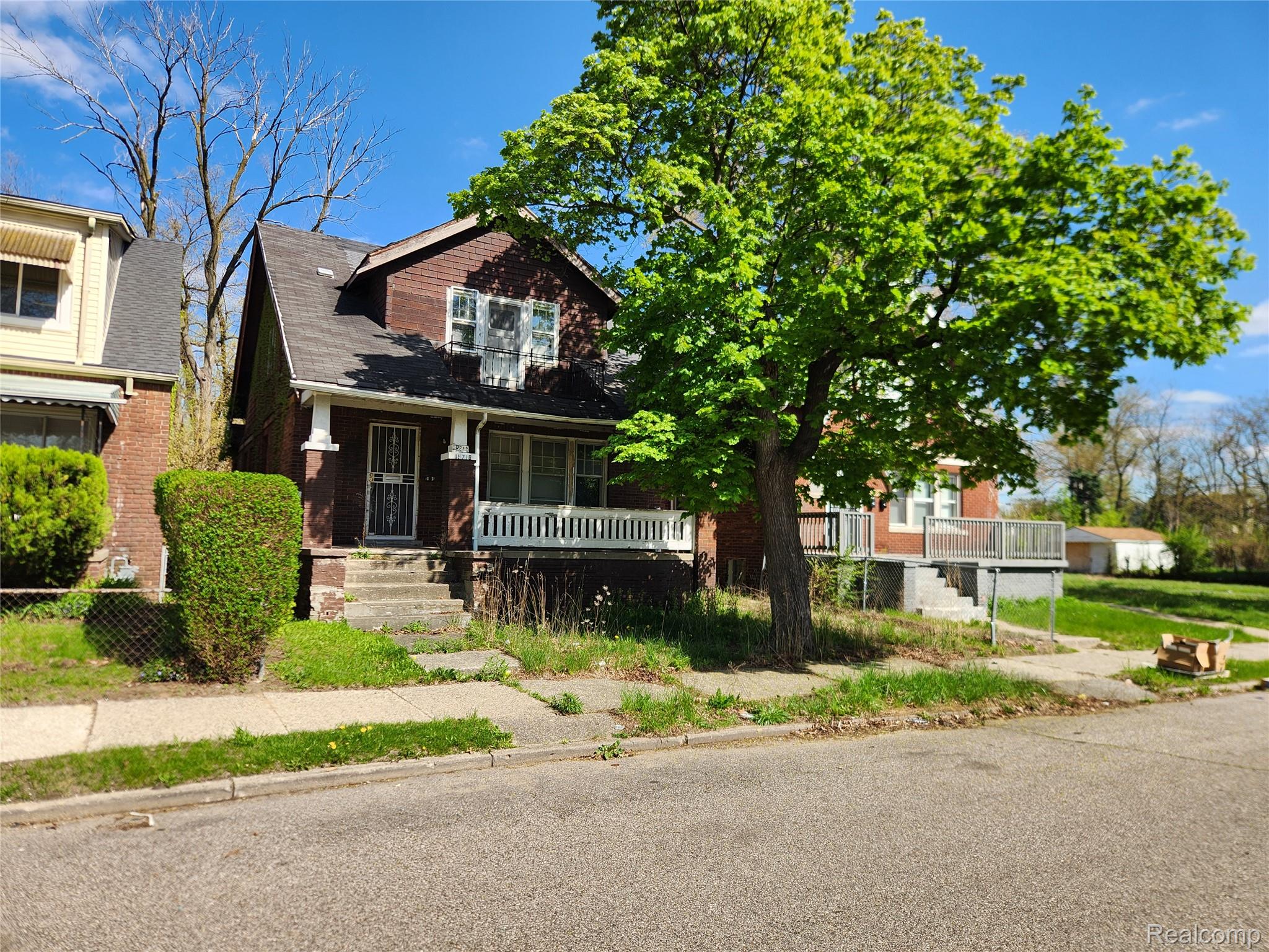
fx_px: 843
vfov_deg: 58.9
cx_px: 634
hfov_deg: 73.9
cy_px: 476
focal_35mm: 23
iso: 20
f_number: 1.8
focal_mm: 5.4
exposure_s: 1/1044
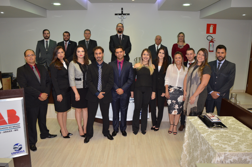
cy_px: 84
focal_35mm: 27
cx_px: 126
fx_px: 189
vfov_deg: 47.7
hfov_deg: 67.5
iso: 1000
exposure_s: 1/60
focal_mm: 18
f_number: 7.1
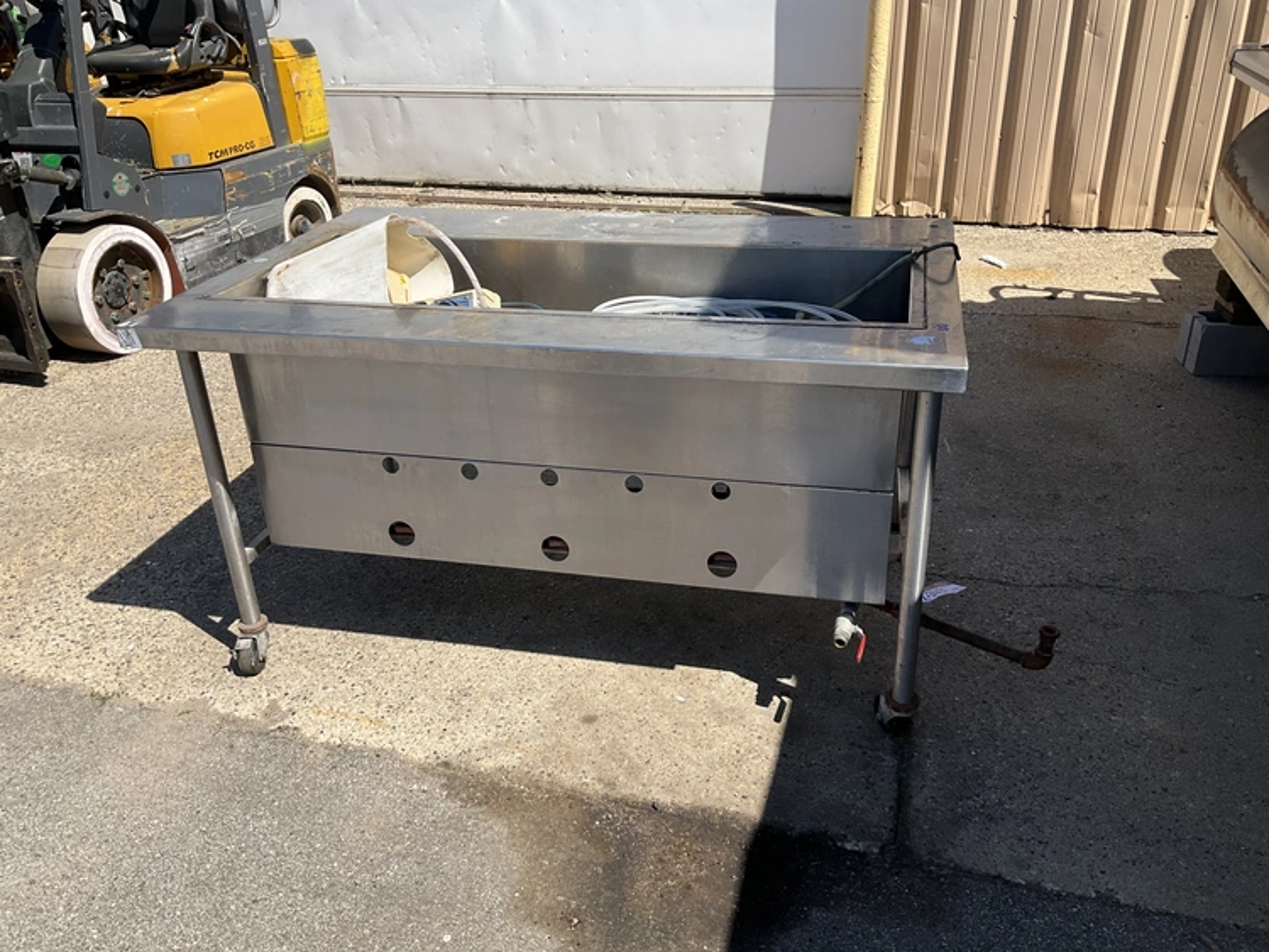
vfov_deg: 48.3
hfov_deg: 61.6
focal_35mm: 29
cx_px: 634
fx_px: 1063
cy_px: 476
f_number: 1.8
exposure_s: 1/1786
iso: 25
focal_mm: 3
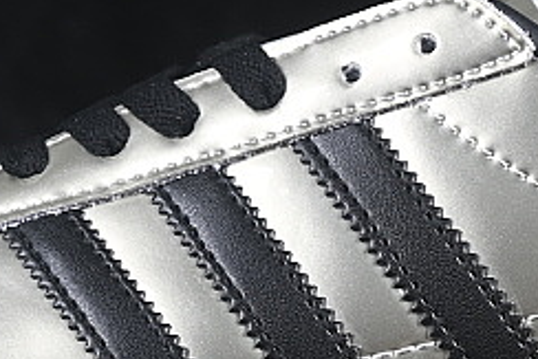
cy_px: 37
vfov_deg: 4.1
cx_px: 346
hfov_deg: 6.2
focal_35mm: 332
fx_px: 4964
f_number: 7.1
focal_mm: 50
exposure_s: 1/60
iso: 160
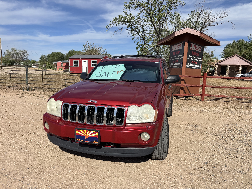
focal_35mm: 26
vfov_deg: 53.1
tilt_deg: -8.4
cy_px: 94
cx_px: 126
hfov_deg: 67.3
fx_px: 189
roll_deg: -3.4
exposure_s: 1/4425
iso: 50
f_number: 1.6
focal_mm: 5.96
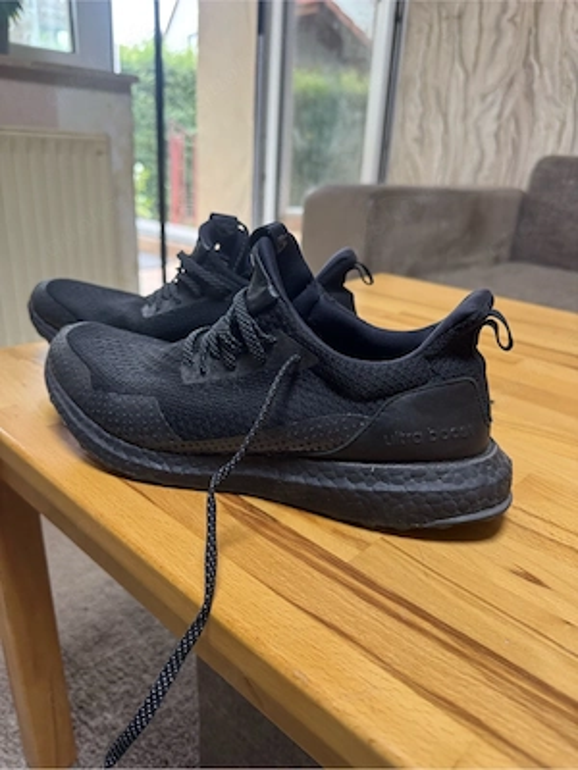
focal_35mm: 24
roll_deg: -3.5
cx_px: 289
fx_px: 534
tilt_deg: -22.3
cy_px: 385
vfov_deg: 71.6
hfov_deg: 56.8
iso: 160
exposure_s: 1/121
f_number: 1.78
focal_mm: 6.76
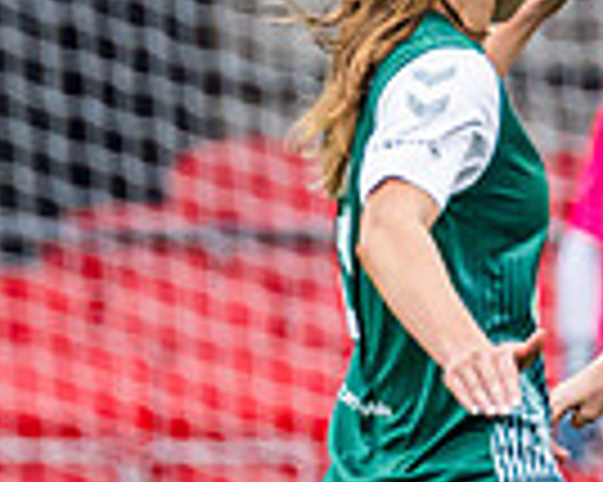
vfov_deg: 0.7
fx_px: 41516
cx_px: 896
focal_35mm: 2328
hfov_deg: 0.8
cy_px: 312
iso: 800
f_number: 4
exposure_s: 1/1250
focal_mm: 280
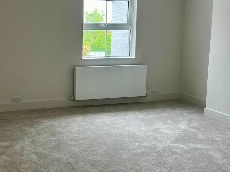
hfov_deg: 47.5
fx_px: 252
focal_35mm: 38
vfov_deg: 37.5
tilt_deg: -7.2
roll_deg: -0.5
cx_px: 63
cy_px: 69
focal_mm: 5.7
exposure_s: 1/121
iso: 80
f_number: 1.5
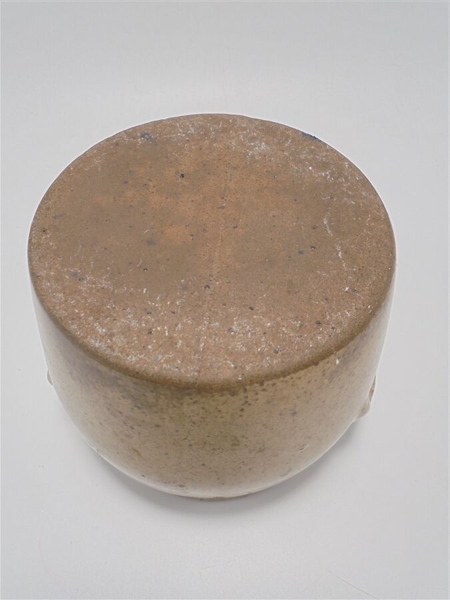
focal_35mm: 29
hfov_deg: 48.2
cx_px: 225
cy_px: 300
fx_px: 503
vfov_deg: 61.7
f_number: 3.7
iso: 100
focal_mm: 5.3
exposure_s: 1/60
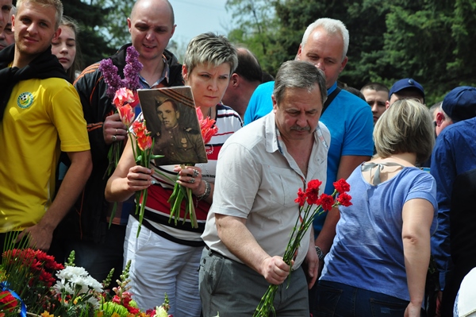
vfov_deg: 9.3
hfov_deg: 14.0
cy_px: 158
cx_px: 238
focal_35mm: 147
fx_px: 1942
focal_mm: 98
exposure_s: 1/1250
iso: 800
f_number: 10
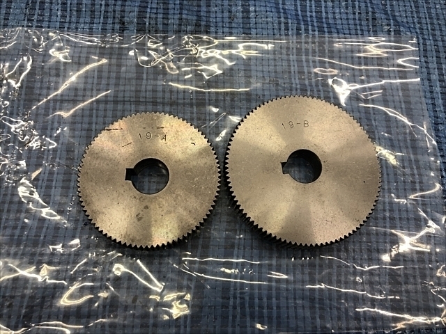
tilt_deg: -74.6
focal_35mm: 28
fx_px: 361
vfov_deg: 49.7
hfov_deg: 63.4
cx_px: 223
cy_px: 167
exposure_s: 1/30
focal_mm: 3.99
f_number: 1.8
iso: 32
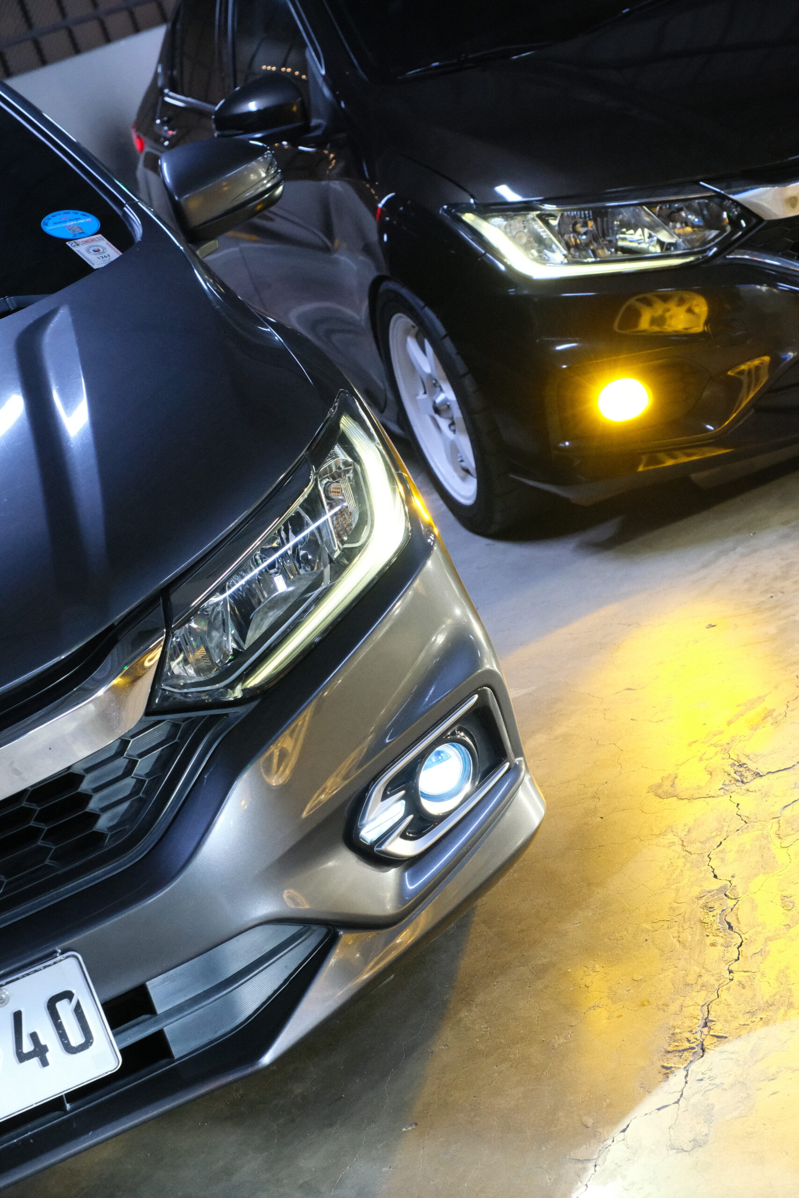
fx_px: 1997
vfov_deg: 33.4
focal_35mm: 60
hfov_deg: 22.6
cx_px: 400
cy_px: 599
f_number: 5.6
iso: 6400
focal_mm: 40.3
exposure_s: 1/52
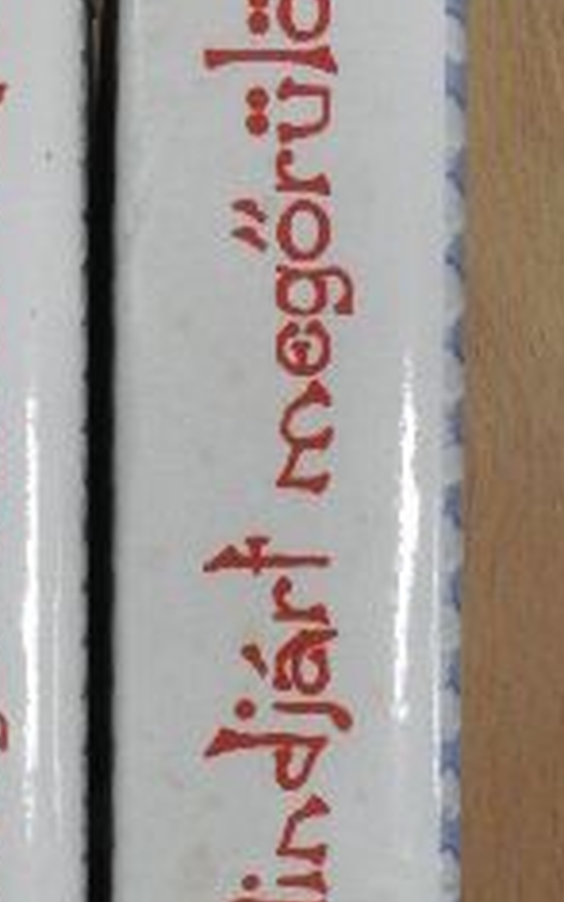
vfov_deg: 19.8
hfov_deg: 12.9
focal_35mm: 101
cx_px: 92
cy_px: 971
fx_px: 2482
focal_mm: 6.3
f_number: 7.6
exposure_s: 1/8
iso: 400
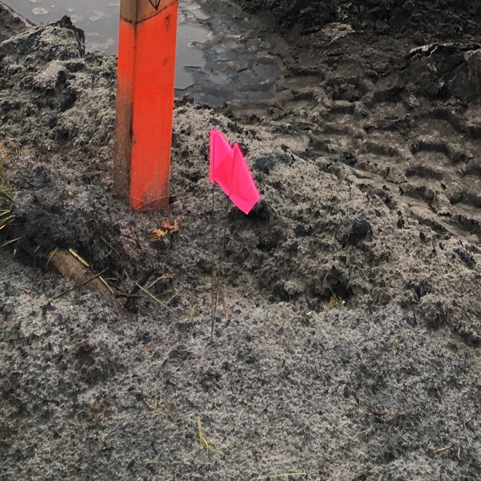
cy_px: -357
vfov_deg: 15.7
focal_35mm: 96
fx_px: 1509
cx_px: 301
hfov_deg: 18.1
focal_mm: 4.15
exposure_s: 1/303
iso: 25
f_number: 2.2
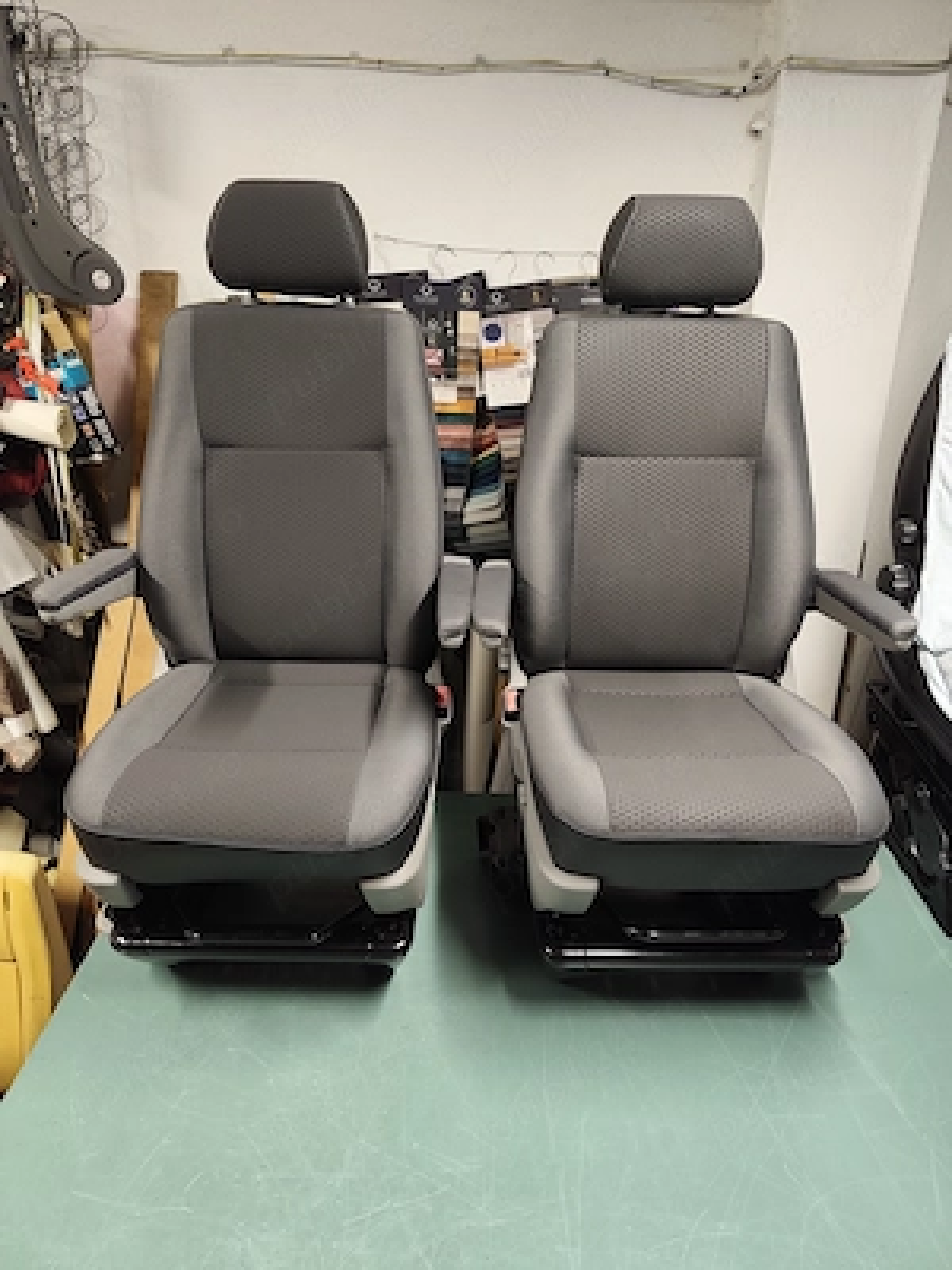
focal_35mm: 23
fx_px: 843
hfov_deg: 58.9
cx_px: 476
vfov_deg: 73.9
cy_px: 635
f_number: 1.7
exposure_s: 1/50
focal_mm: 6.07
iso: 500
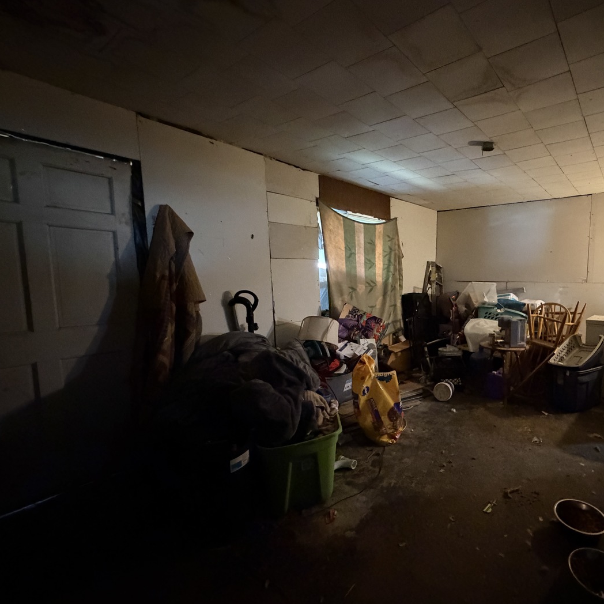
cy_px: 311
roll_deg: +0.2
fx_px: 336
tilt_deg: -5.5
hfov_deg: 80.7
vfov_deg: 83.9
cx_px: 411
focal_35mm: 17
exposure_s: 1/30
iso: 1600
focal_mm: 2.22
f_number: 2.2
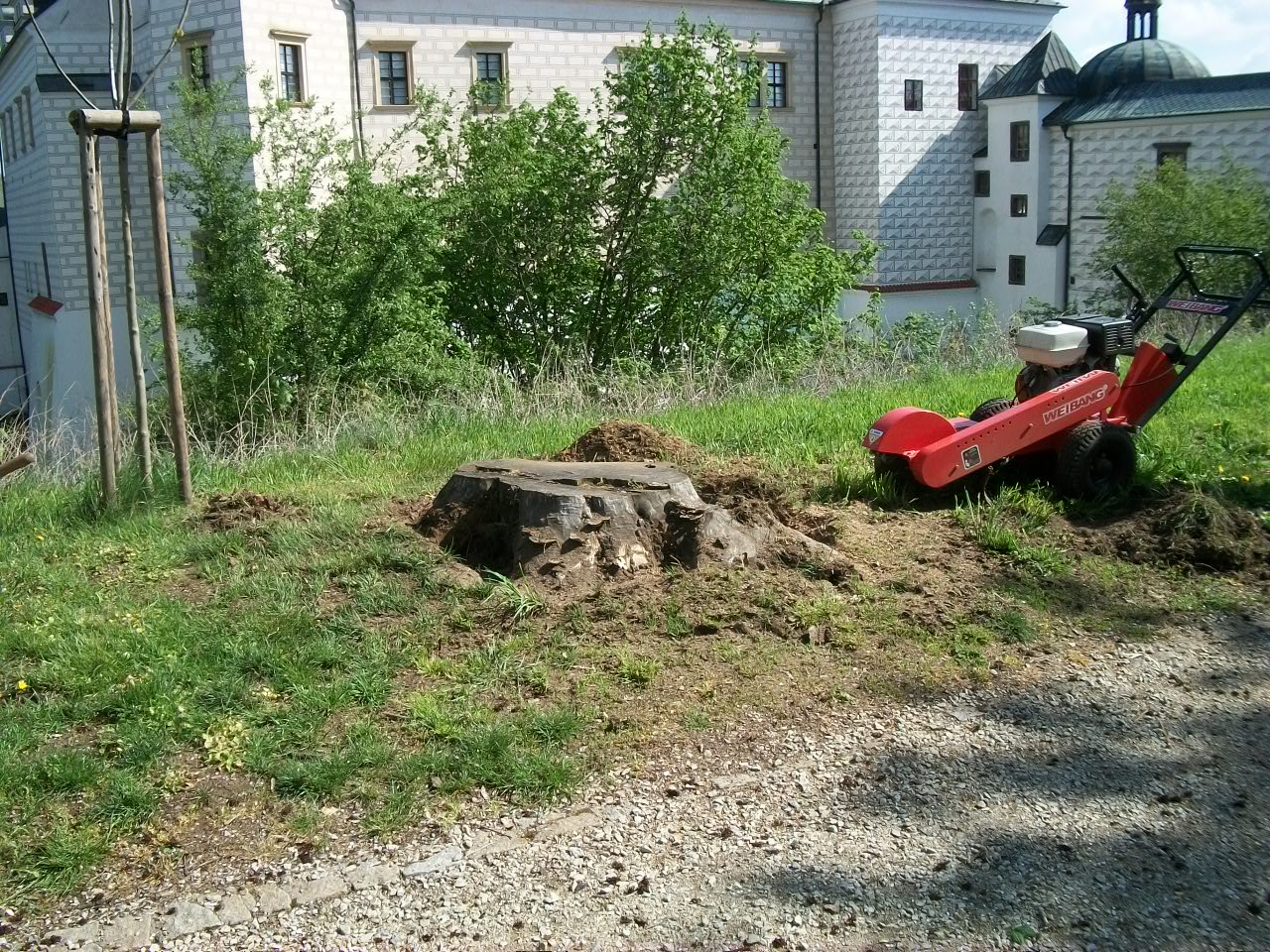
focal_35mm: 32
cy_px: 476
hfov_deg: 56.8
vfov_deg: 44.2
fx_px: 1174
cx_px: 635
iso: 80
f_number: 5.5
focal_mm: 5.7
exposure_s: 1/250
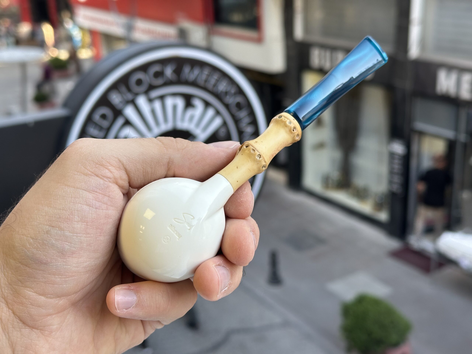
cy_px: 177
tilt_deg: -19.3
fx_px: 654
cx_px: 236
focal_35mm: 48
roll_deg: +2.3
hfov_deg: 39.7
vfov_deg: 30.3
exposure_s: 1/129
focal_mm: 6.86
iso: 50
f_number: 1.78
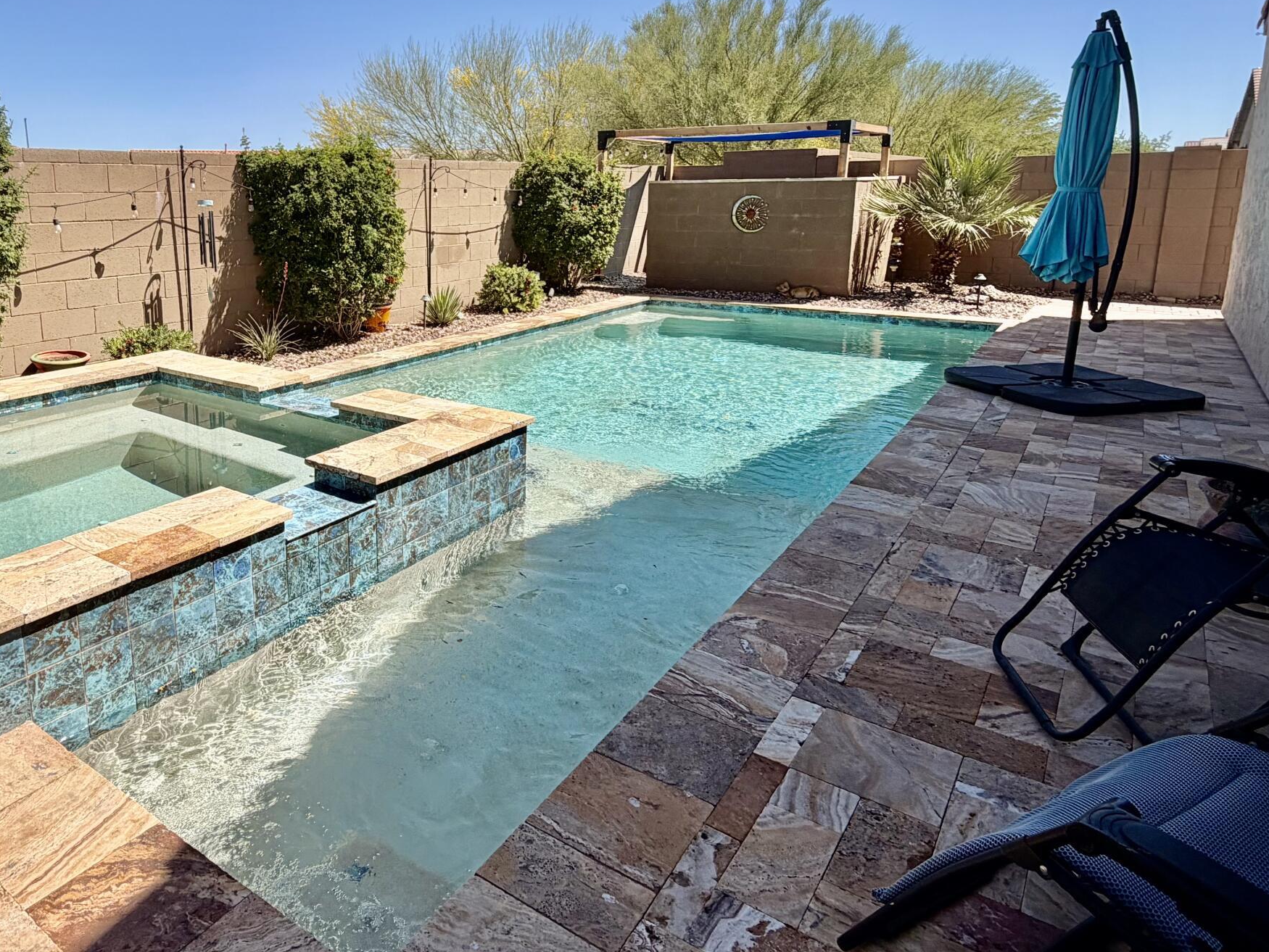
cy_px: 353
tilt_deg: -11.1
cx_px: 413
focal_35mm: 24
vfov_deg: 56.1
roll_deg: +0.7
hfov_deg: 69.3
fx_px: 880
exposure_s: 1/809
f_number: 2.2
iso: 20
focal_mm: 2.22
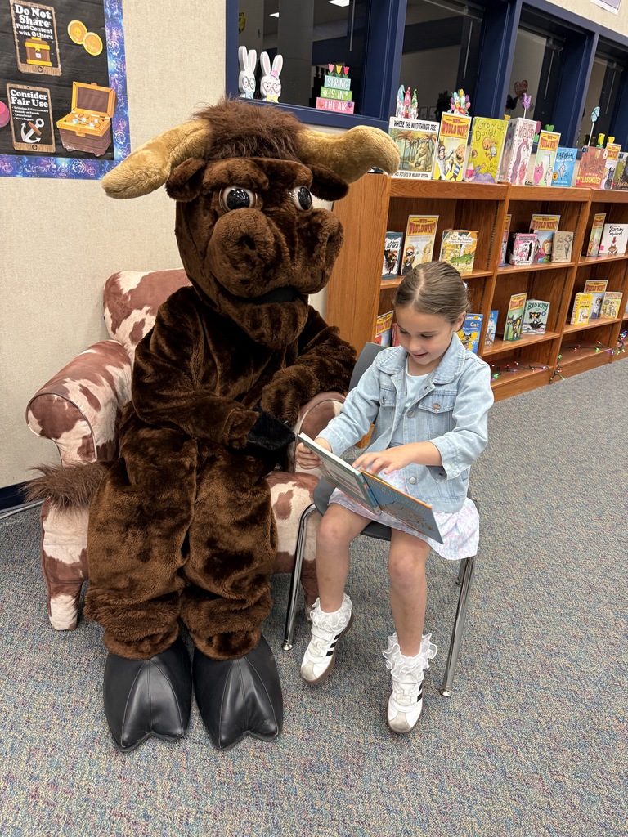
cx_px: 314
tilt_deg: -22.0
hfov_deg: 56.8
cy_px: 418
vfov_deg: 71.6
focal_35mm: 24
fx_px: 581
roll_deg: -4.6
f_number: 1.78
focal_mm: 6.76
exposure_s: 1/60
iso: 200
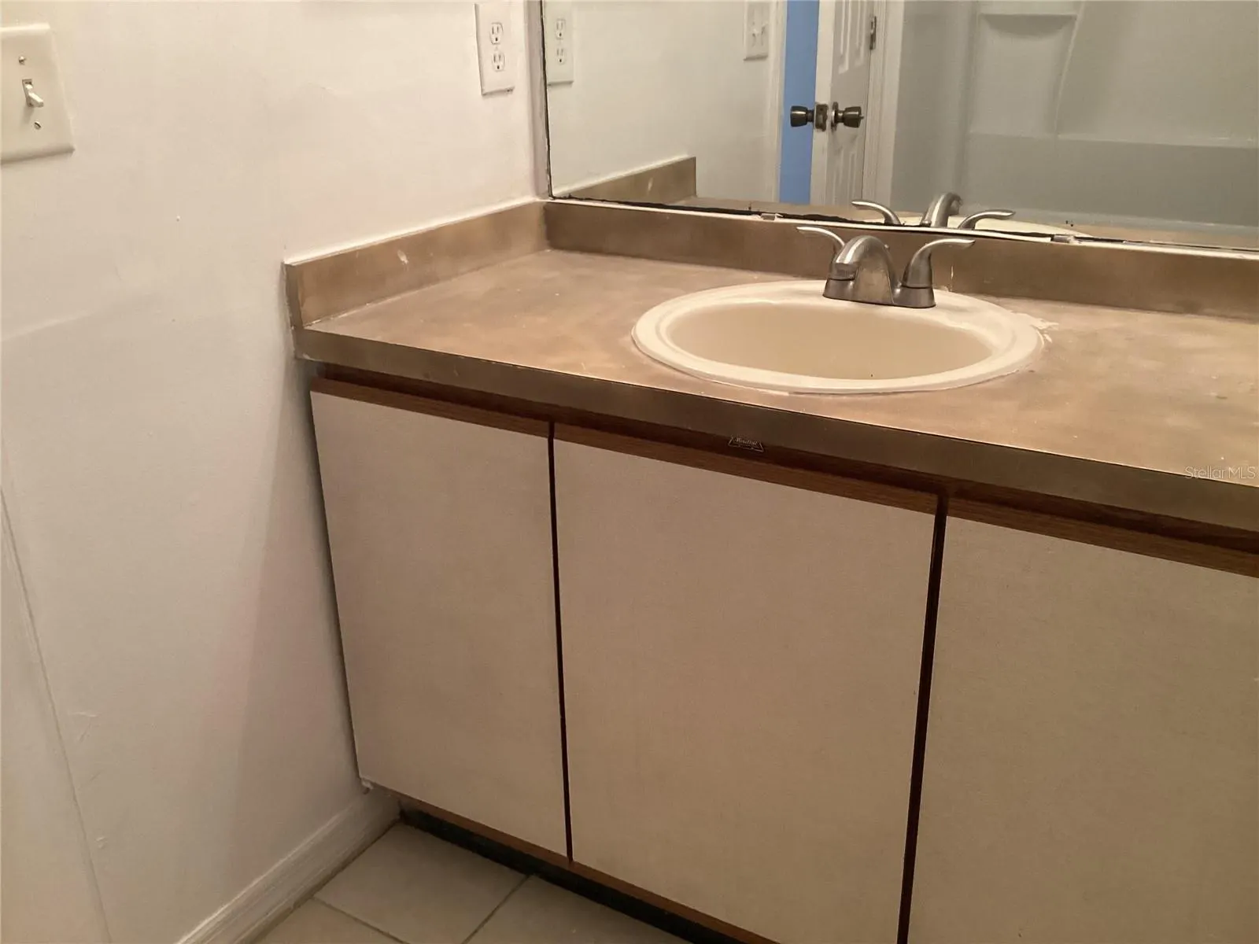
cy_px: 472
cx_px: 630
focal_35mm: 31
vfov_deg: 45.4
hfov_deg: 58.4
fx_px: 1127
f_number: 2.4
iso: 200
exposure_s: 1/60
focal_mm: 3.3
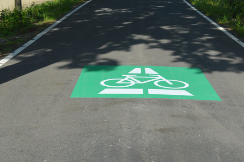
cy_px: 89
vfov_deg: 20.3
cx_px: 123
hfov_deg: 30.1
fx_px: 454
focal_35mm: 67
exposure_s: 1/250
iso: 100
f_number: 8
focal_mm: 40
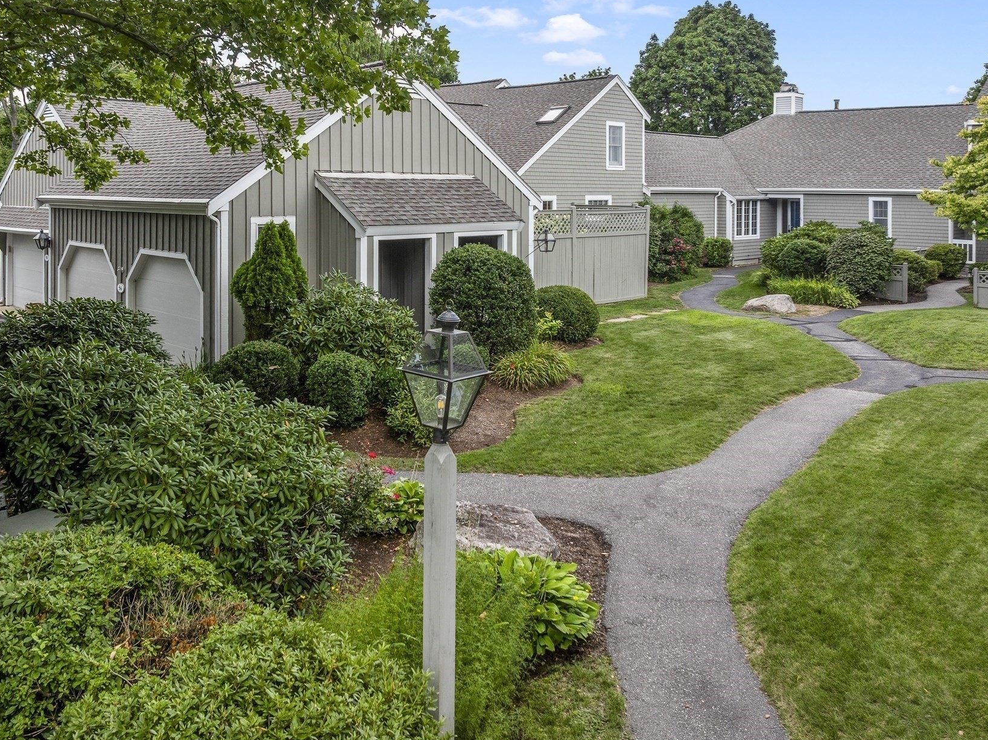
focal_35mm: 30
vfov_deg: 46.8
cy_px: 370
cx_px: 464
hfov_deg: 59.9
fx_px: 856
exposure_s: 1/40
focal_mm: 12.29
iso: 100
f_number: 3.5
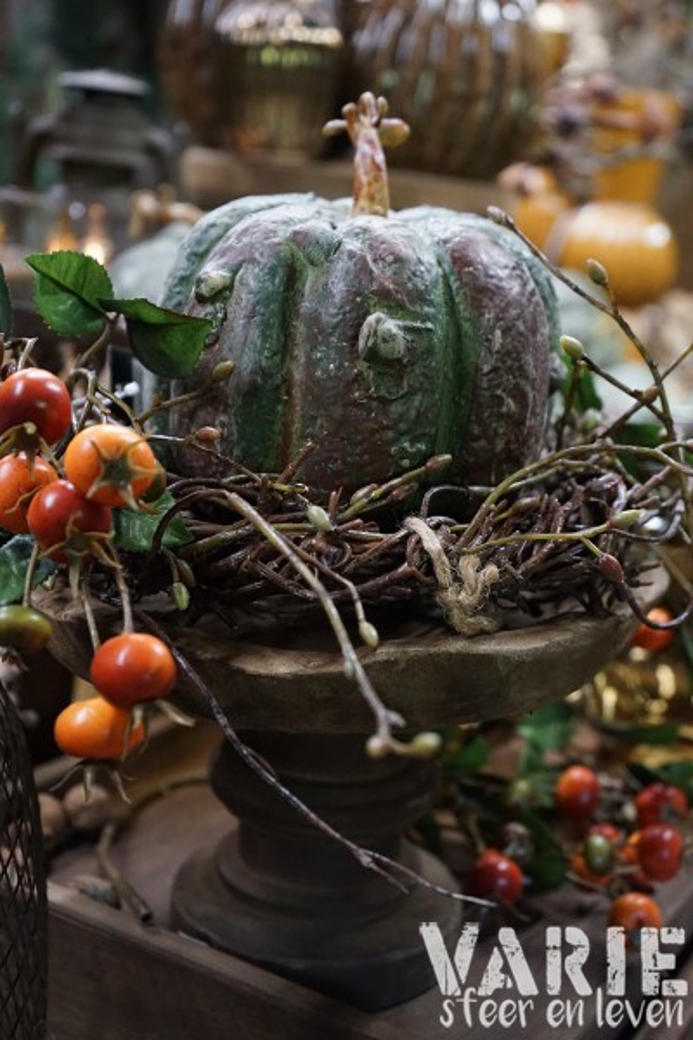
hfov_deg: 31.2
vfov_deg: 45.4
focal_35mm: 43
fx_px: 1242
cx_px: 346
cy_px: 520
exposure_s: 1/160
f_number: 4.5
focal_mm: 43
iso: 5000
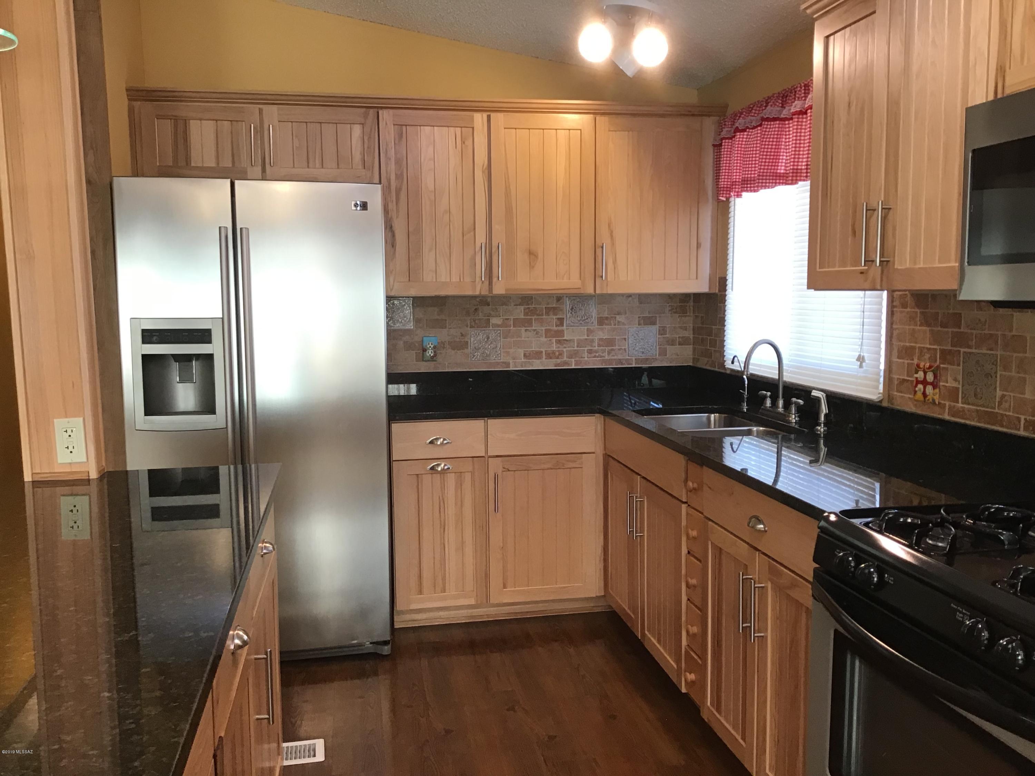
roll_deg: +0.4
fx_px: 927
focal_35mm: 31
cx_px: 518
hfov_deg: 58.4
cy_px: 388
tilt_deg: -6.1
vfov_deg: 45.4
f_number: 2.4
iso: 50
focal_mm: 3.3
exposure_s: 1/30
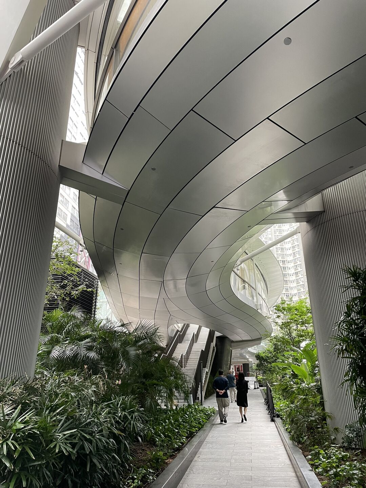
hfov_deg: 53.1
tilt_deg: +22.2
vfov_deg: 67.3
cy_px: 244
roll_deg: +1.2
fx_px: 367
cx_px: 183
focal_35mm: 26
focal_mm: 4.2
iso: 160
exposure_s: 1/60
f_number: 1.6
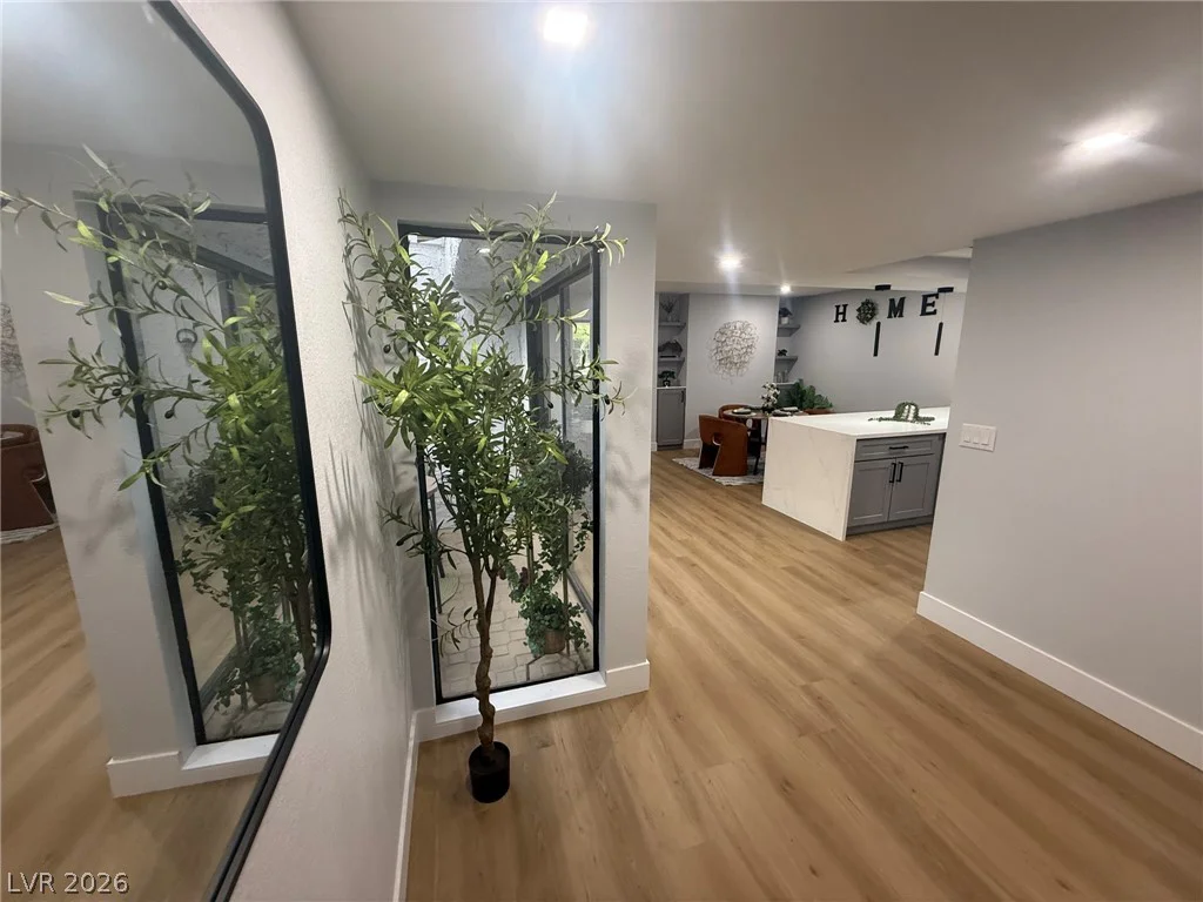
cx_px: 602
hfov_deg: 102.1
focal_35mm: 14
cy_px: 451
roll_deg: +0.6
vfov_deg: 85.7
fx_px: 487
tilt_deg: -10.2
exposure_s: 1/60
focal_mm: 2.22
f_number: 2.2
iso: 250
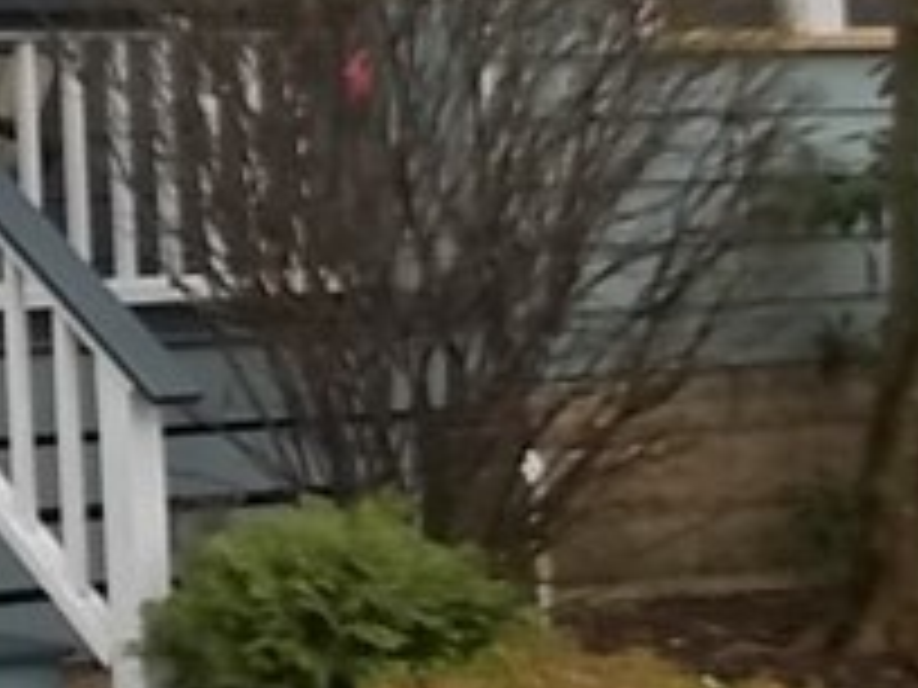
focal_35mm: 166
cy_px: -279
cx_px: -796
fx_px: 4402
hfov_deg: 11.0
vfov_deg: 8.8
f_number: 3.3
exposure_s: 1/60
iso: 80
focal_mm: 5.9
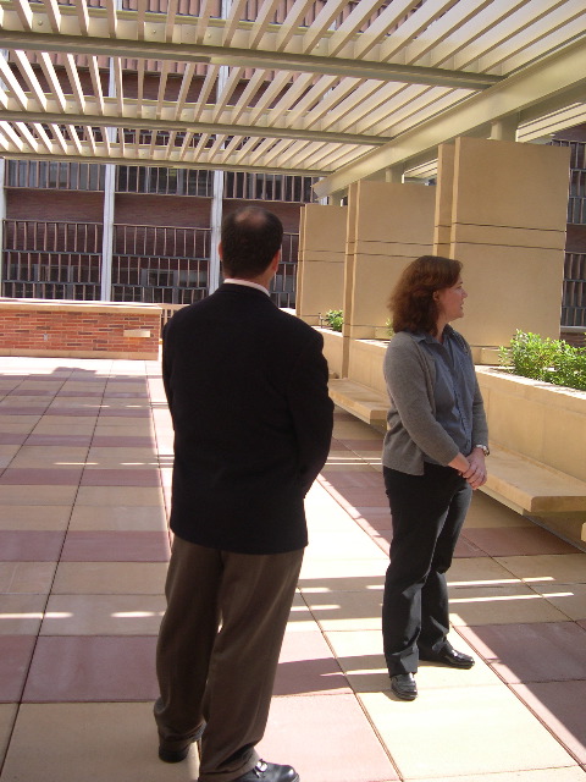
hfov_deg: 37.7
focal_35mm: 38
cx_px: 293
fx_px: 858
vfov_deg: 49.0
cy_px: 391
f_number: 2.8
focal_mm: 8
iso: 100
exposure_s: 1/420
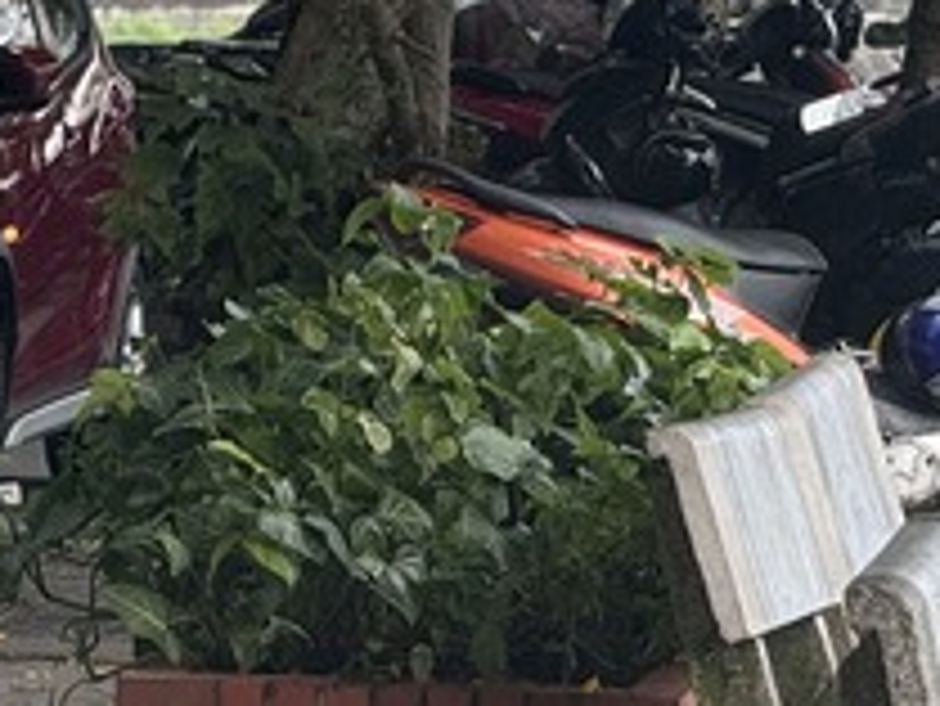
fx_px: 12172
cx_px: 1111
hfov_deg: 4.4
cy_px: 785
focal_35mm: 448
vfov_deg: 3.3
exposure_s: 1/133
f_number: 2.8
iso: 50
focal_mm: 15.66
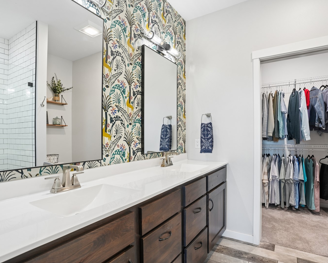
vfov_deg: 70.8
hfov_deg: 83.2
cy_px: 136
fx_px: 184
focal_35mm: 19
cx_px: 174
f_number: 9
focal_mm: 16
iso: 400
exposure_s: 1/15
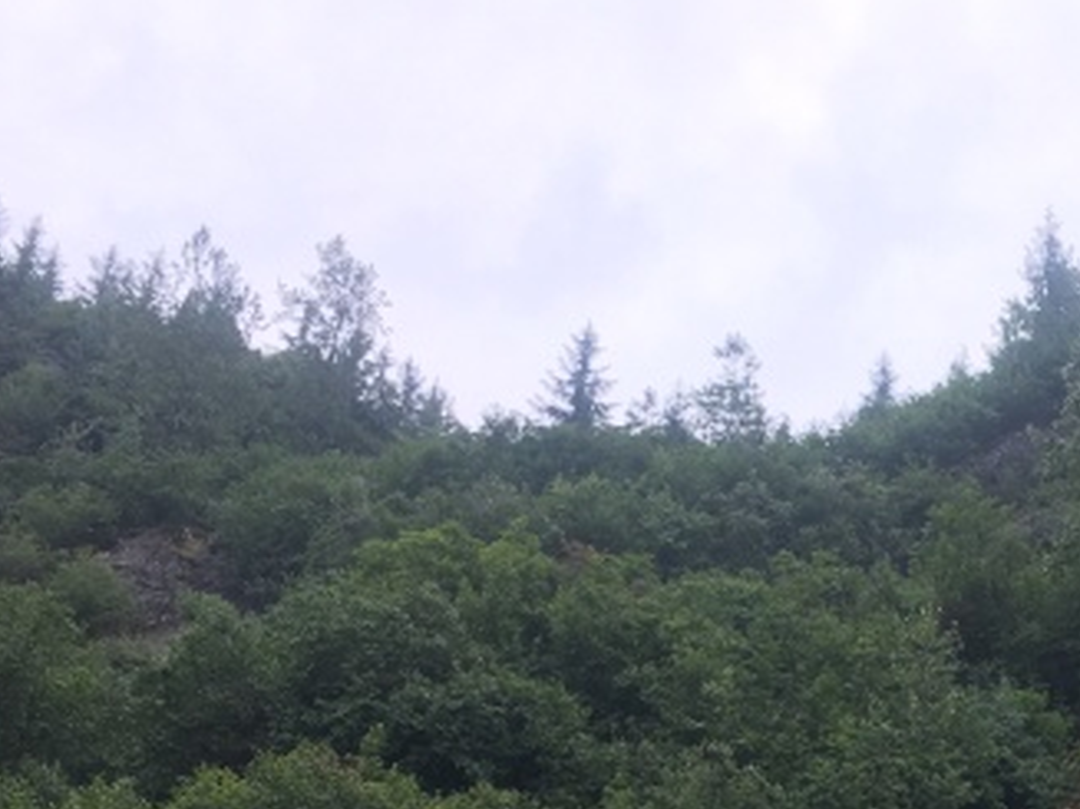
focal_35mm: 71
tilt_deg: +31.1
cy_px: 958
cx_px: 1014
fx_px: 2214
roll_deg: -0.4
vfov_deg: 19.6
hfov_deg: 26.3
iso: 25
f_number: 2.2
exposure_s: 1/430
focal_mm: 4.15
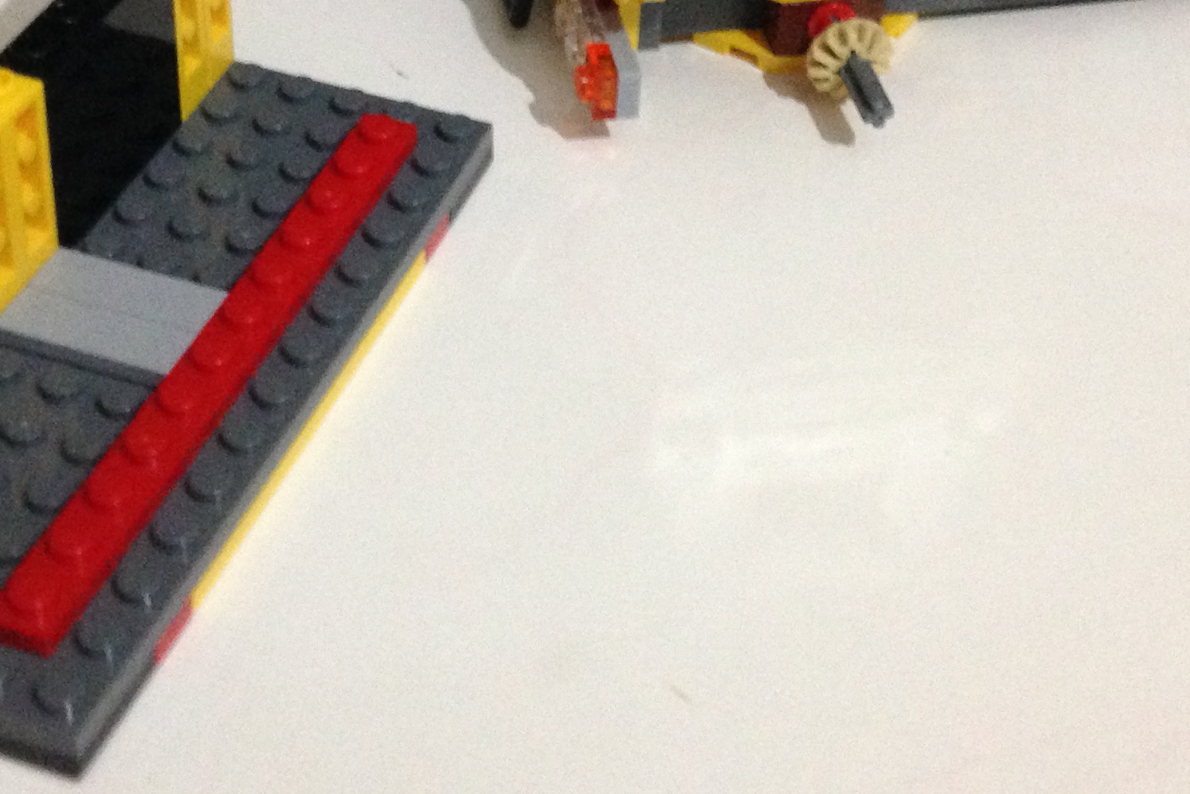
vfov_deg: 17.7
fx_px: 2479
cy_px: -22
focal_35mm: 75
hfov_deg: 27.0
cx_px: 583
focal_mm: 4.12
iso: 400
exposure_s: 1/17
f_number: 2.4
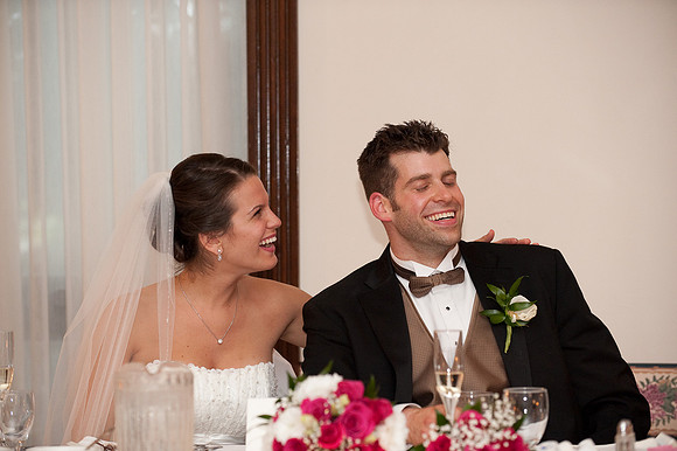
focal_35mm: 130
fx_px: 2443
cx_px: 338
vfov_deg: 10.5
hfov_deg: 15.8
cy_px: 226
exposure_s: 1/60
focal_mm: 130
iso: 2000
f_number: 4.5
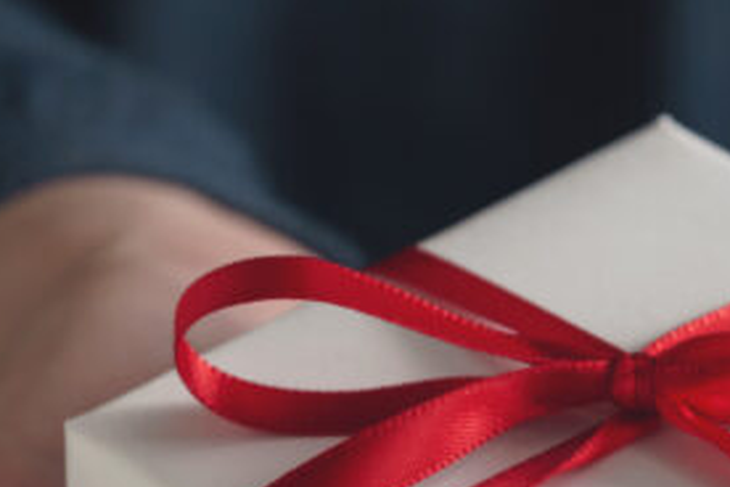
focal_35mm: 334
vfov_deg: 4.1
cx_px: 677
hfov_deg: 6.2
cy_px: 536
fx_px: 6772
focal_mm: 90
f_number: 5.6
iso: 400
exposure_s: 1/160
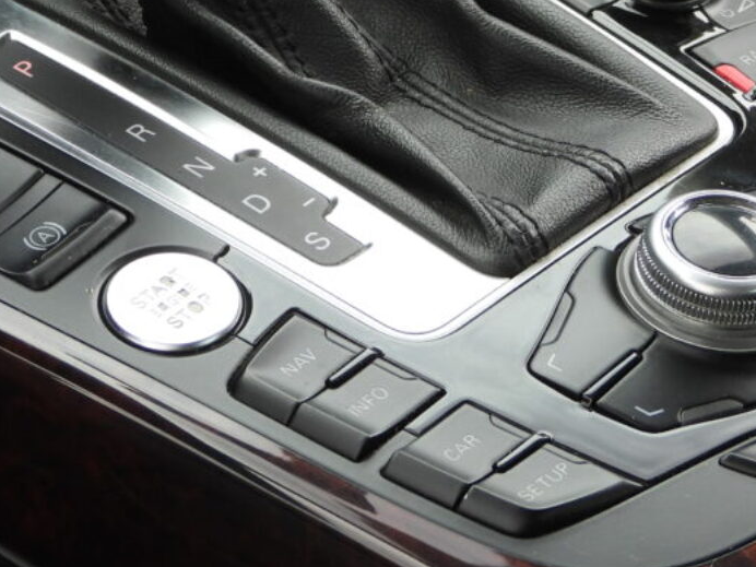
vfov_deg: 6.1
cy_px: -23
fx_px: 5307
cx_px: 276
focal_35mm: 243
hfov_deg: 8.1
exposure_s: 1/100
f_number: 4
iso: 100
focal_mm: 18.9
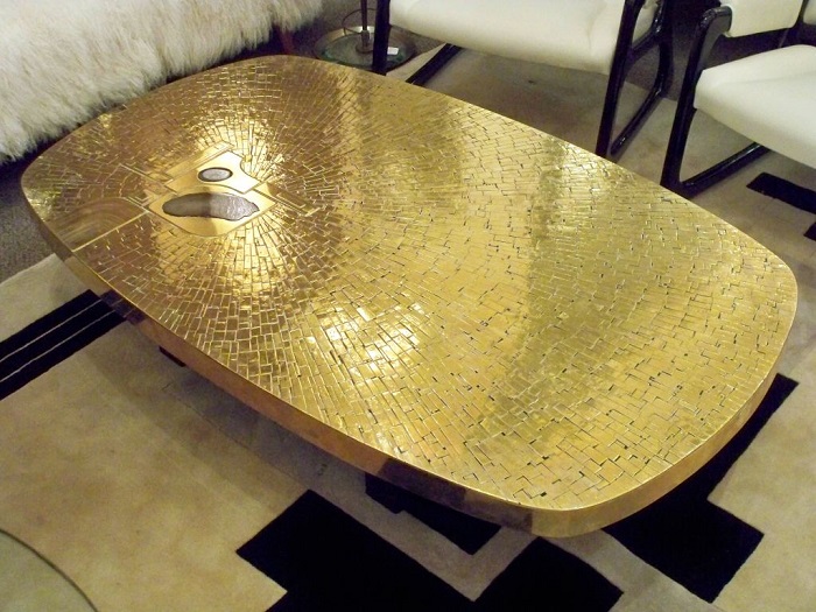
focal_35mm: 44
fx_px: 1037
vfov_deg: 32.9
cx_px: 408
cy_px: 306
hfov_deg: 42.9
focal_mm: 7.8
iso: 1000
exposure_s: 1/60
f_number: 3.5
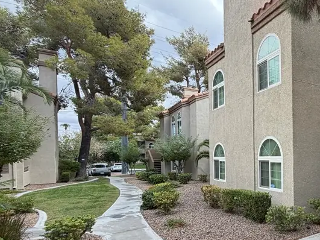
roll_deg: +1.2
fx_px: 250
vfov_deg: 50.5
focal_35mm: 27
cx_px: 285
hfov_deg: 56.8
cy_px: 157
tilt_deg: +0.4
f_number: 2.2
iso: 64
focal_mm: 2.22
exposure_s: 1/502
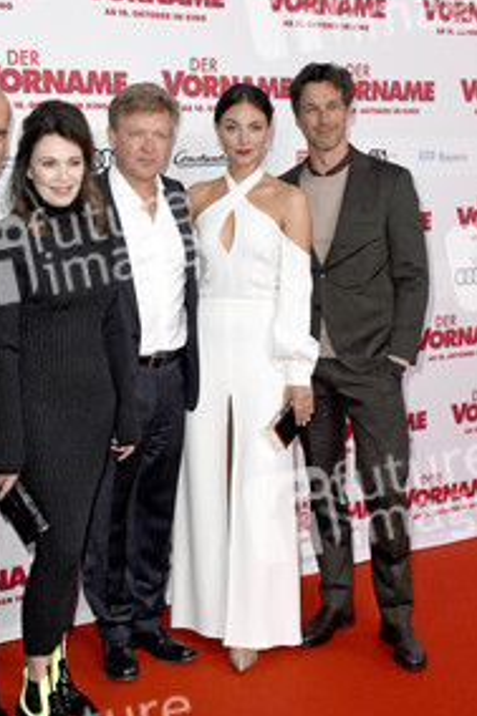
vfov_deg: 36.3
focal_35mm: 55
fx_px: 1094
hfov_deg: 24.4
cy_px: 378
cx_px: 144
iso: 3200
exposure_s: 1/160
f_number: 6.3
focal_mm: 26
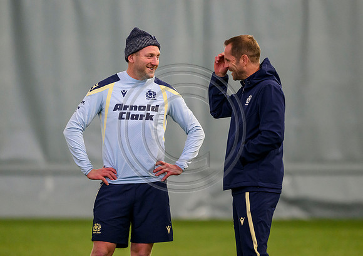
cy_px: 115
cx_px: 167
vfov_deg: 3.1
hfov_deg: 4.4
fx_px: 4750
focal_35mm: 463
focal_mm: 400
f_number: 3.2
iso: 5000
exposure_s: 1/1600
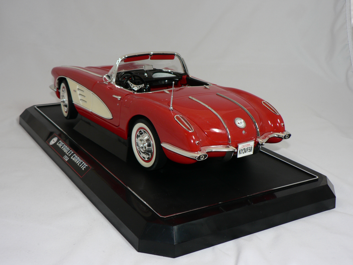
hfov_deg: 41.2
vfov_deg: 31.5
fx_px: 469
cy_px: 132
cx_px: 176
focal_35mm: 46
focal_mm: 7.7
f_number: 2.8
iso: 80
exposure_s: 1/60
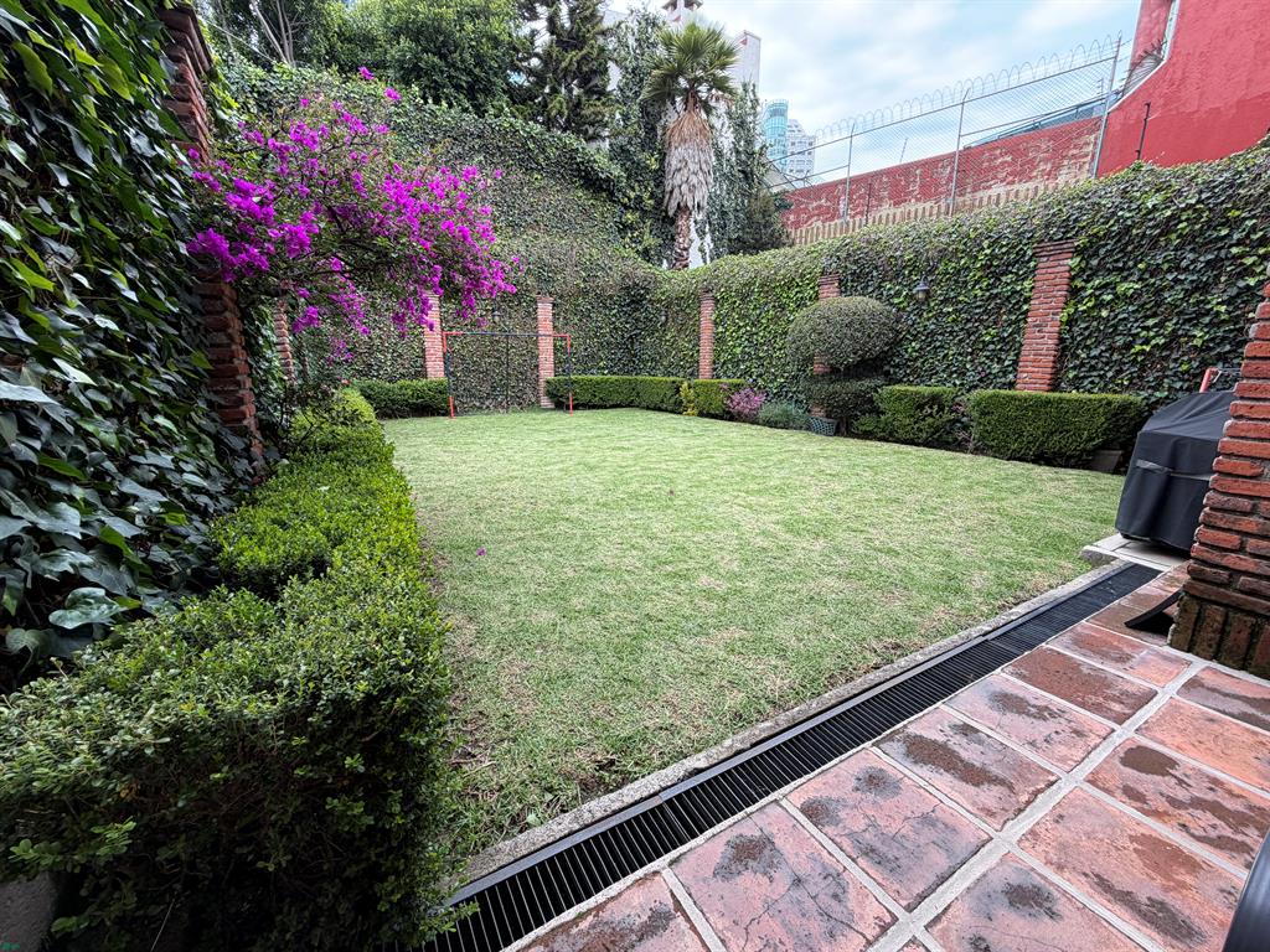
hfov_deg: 102.1
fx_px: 514
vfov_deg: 85.7
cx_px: 635
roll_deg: -0.1
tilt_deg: -12.3
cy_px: 476
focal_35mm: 14
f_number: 2.2
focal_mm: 2.22
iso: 40
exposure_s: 1/235
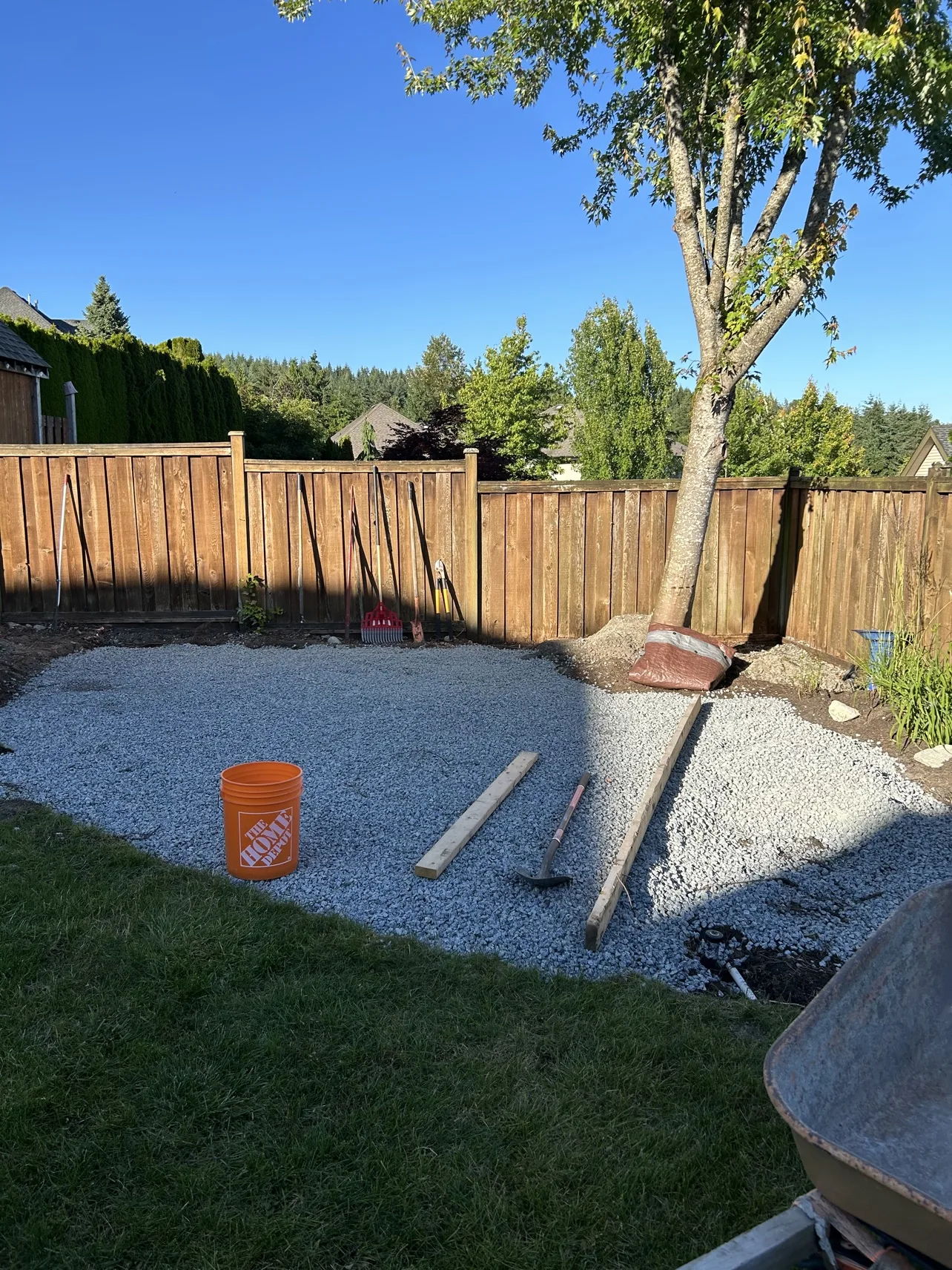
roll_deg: +0.3
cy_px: 635
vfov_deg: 67.3
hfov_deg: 53.1
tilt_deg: -8.8
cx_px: 476
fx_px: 953
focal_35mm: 26
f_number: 1.5
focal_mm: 5.7
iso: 50
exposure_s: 1/2165
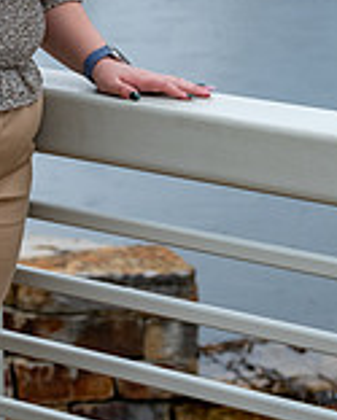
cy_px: -38
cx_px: -16
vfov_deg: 9.4
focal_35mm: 203
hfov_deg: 7.6
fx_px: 2528
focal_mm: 50
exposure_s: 1/500
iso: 250
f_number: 4
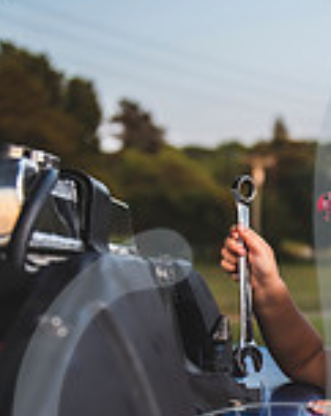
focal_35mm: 89
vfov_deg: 20.6
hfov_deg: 16.5
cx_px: 405
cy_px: 449
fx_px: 1093
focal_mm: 32
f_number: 2.8
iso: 100
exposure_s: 1/500
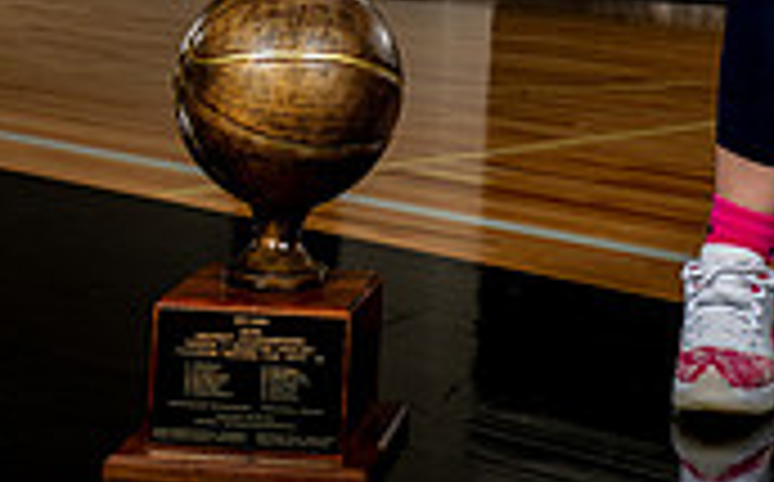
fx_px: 2022
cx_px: 549
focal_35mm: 96
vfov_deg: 12.0
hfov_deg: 21.5
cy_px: -505
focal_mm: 36
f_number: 8
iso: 250
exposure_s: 1/500
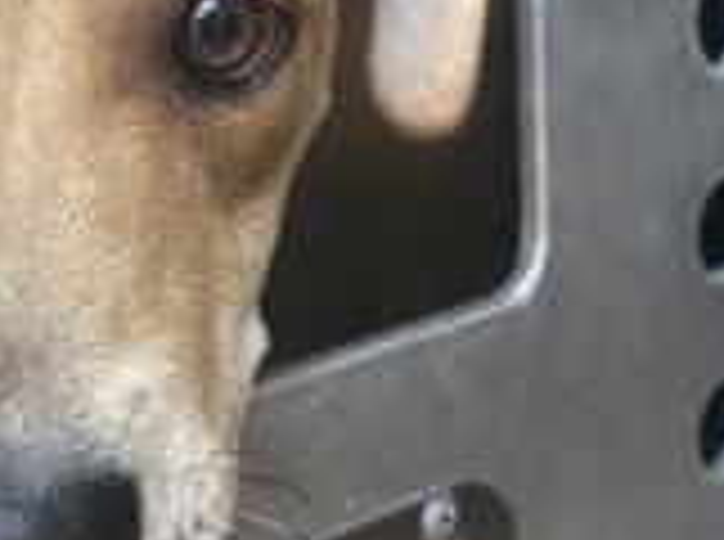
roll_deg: +5.4
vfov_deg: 21.2
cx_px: 139
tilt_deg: -10.3
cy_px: 79
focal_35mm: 68
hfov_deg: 28.0
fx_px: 1419
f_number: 1.5
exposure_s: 1/121
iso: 50
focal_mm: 5.7
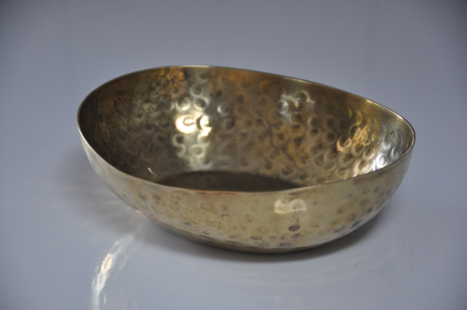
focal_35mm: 158
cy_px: 155
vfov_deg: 8.7
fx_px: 2041
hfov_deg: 13.1
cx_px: 234
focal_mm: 105
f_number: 5.6
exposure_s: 1/125
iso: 1600
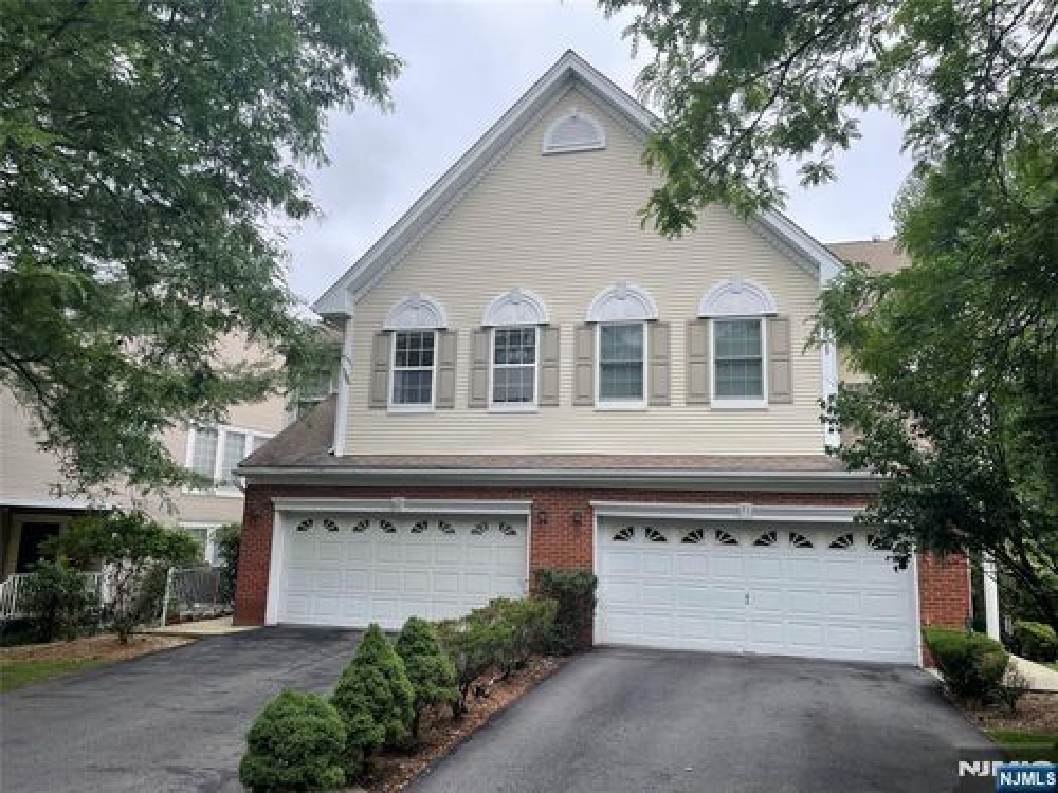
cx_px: 529
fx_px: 795
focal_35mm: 26
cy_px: 396
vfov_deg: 53.1
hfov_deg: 67.3
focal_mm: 4.2
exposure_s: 1/1195
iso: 32
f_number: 1.6
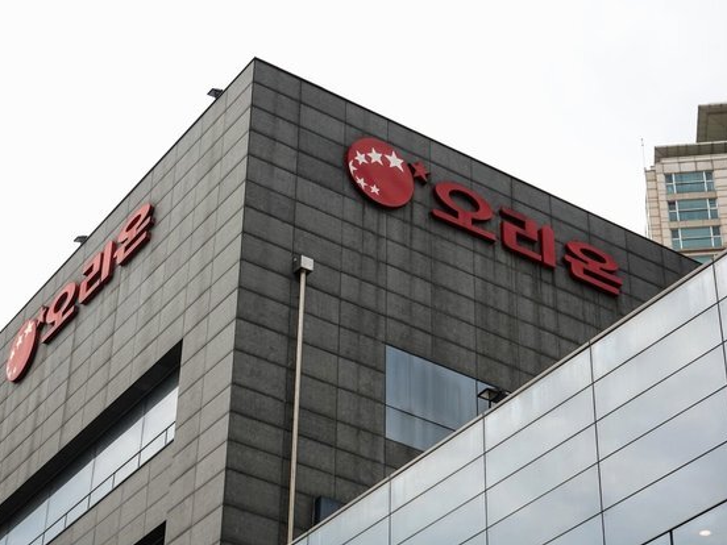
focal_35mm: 82
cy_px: 274
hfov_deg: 23.8
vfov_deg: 18.0
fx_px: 1722
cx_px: 323
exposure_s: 1/320
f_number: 4
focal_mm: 27.44
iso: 100
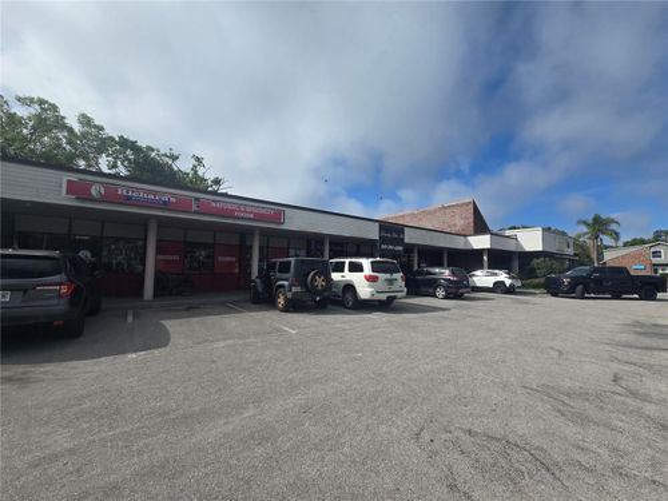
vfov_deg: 89.9
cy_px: 250
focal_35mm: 13
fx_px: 251
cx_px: 334
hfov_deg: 106.2
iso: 50
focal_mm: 2.2
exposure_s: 1/4098
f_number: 2.2
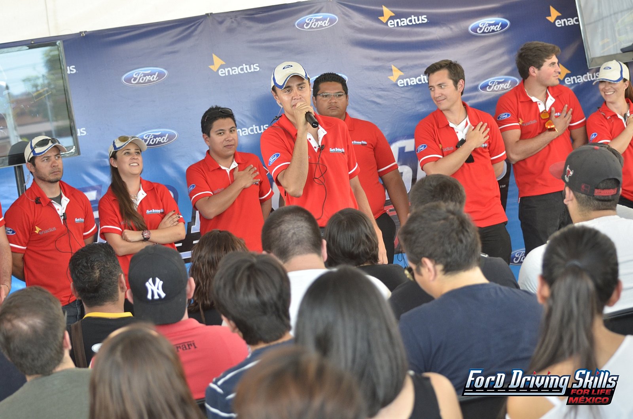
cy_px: 210
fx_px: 1843
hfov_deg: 19.5
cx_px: 316
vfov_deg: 13.0
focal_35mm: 105
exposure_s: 1/160
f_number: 4.5
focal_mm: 70
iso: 640
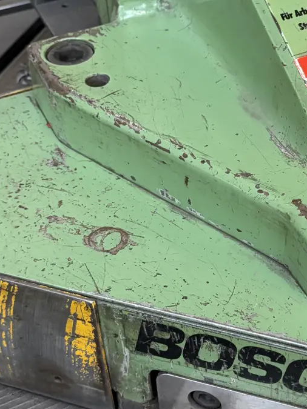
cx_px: 305
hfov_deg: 19.3
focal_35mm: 74
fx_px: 875
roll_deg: -1.1
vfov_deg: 26.1
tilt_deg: -38.6
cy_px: 116
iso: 160
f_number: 1.6
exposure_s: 1/60
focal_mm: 5.96
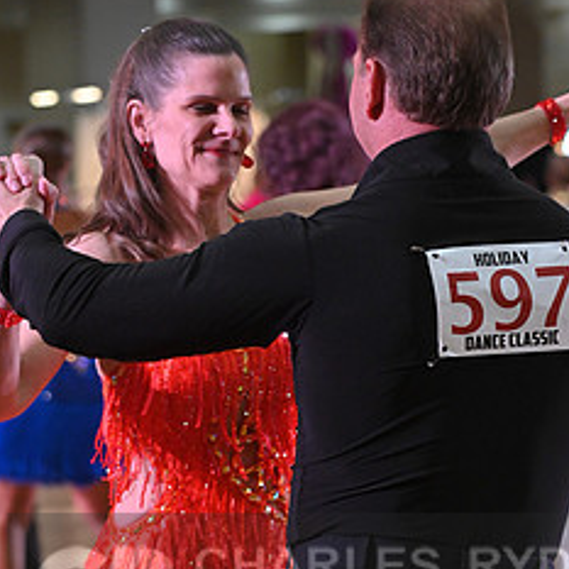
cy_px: 596
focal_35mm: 222
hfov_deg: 7.9
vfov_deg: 7.8
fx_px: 4129
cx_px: 346
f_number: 5
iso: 2000
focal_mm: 105
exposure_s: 1/320
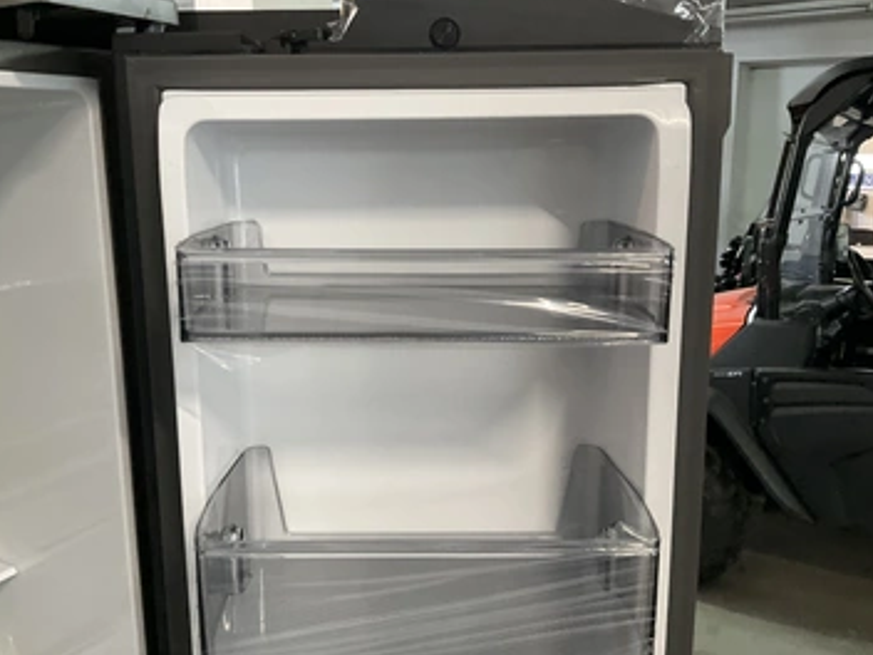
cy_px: 313
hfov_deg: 55.3
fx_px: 832
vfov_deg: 42.9
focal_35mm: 33
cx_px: 409
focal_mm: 3
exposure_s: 1/60
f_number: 1.8
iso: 250
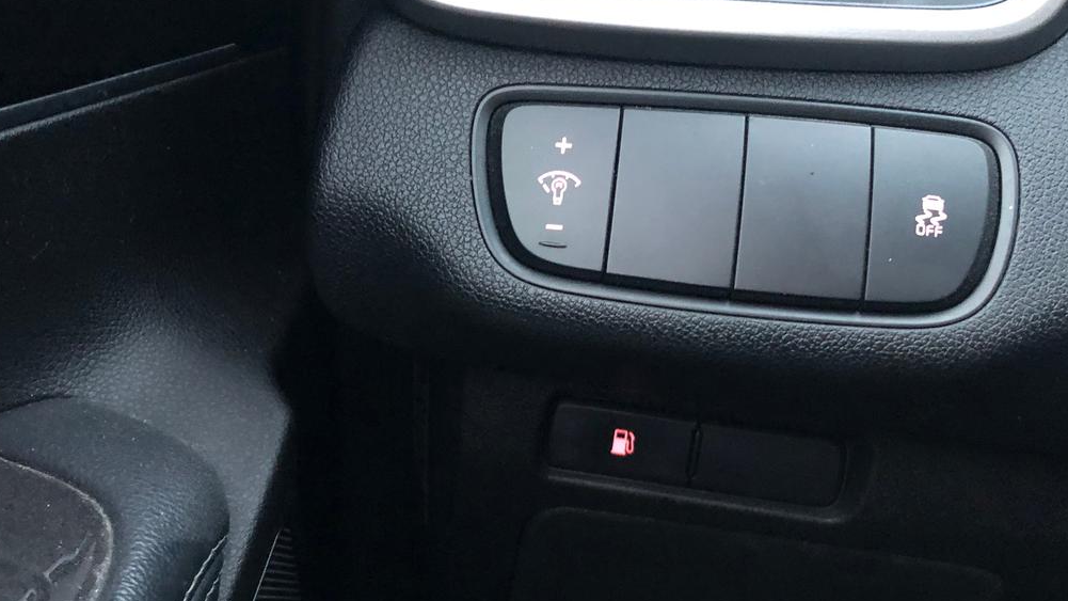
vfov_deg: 30.4
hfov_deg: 51.6
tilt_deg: -26.7
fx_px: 1104
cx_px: 514
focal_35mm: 39
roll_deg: -6.3
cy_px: 266
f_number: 1.8
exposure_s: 1/4
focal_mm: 3.99
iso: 100
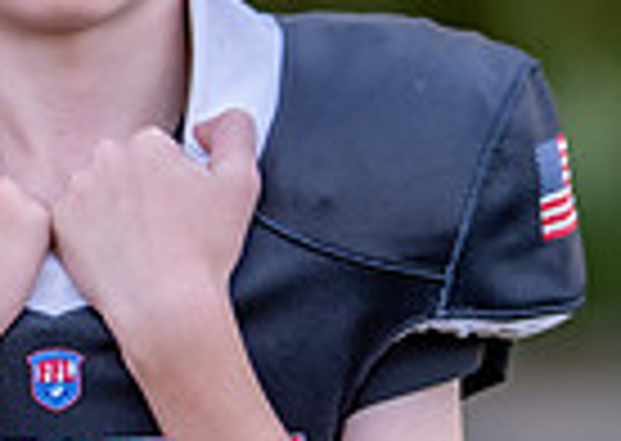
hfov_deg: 8.4
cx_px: 154
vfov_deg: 6.0
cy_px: 223
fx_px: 4207
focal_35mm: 239
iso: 100
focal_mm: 50
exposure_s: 1/320
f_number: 1.2
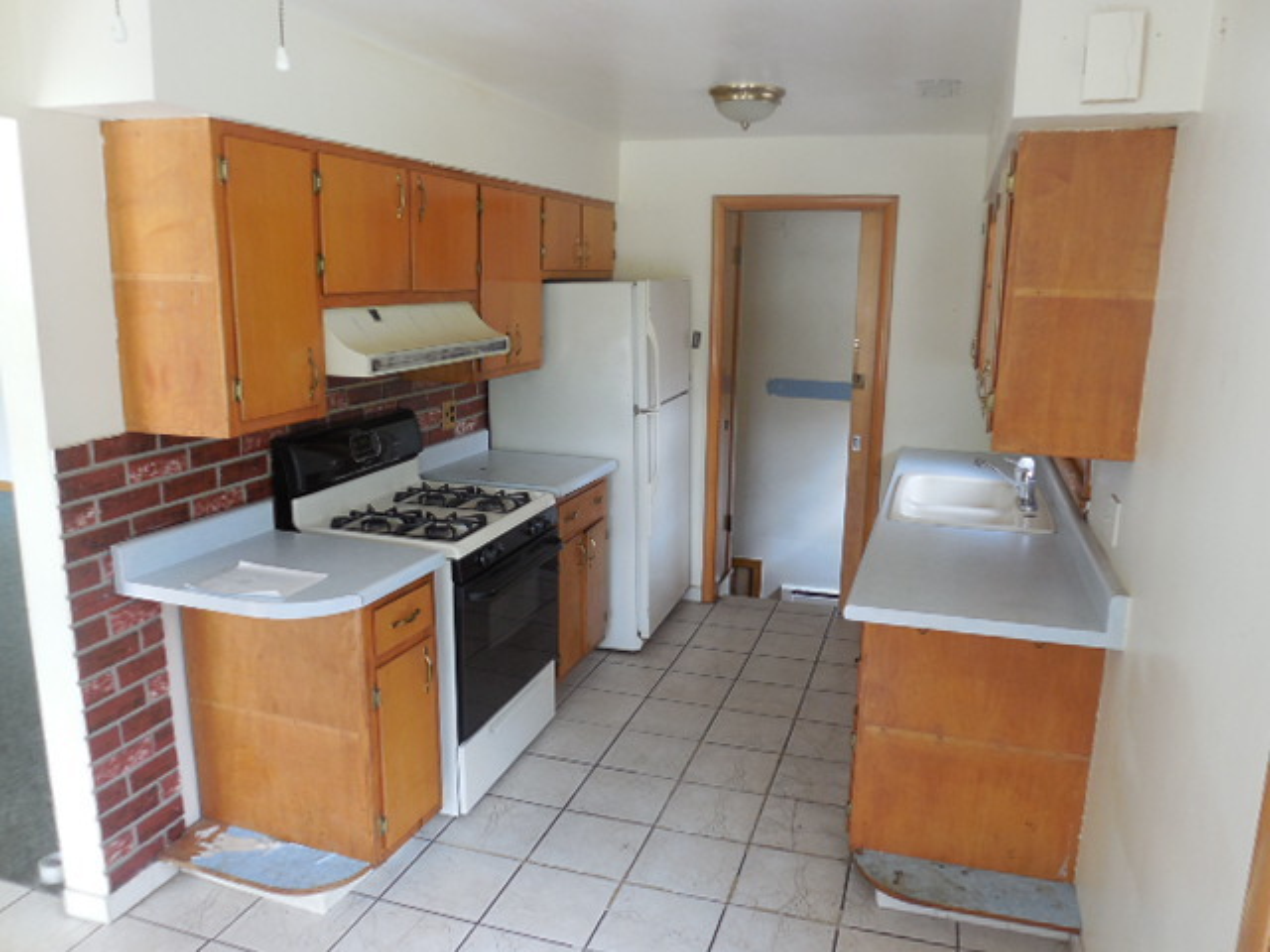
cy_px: 476
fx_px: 954
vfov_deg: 53.1
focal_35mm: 26
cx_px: 635
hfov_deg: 67.3
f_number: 3.5
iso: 180
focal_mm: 4.6
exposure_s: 1/30
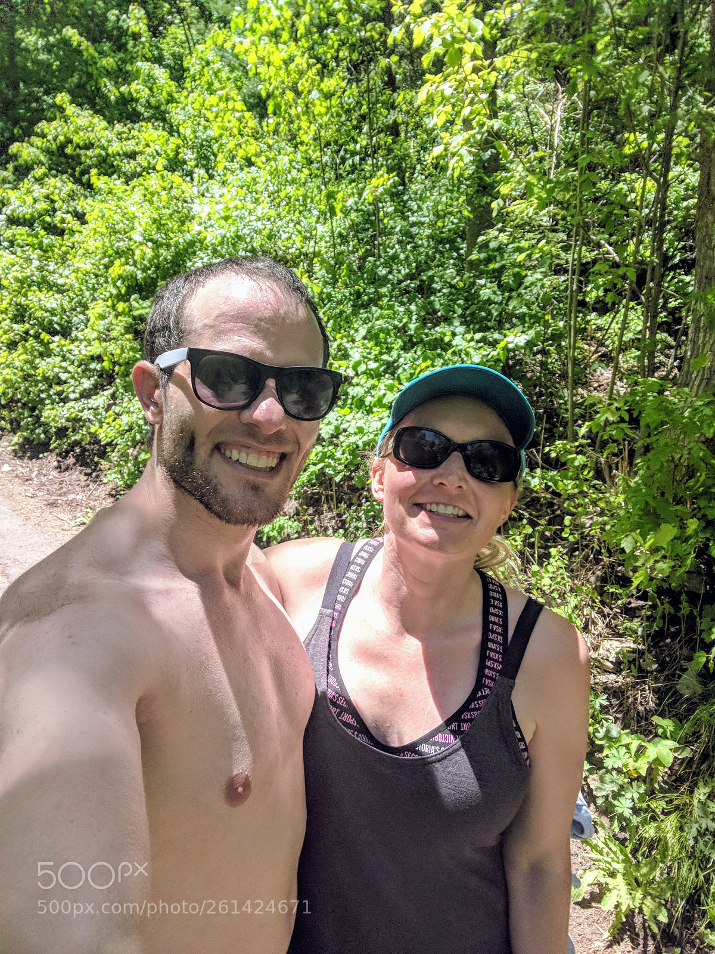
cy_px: 477
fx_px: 689
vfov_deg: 69.4
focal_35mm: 25
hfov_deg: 54.9
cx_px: 358
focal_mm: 3.38
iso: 95
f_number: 2.4
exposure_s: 1/1748
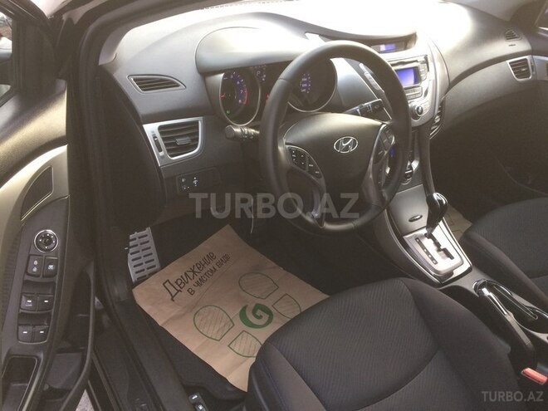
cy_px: 206
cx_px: 274
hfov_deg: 61.7
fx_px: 459
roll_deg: -5.2
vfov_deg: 48.2
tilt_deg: -36.8
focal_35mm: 29
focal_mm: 4.15
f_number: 2.2
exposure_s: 1/33
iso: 64
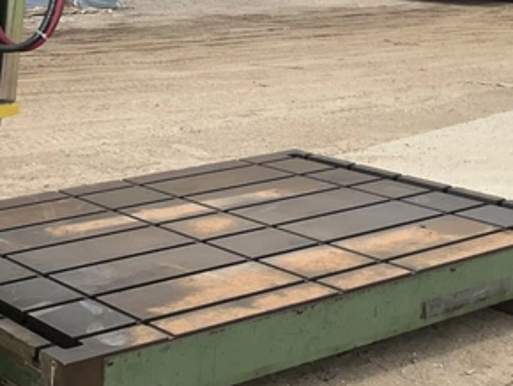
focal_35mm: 75
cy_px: 155
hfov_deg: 23.5
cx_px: -122
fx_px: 1112
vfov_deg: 19.6
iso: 25
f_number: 1.8
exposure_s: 1/1311
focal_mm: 3
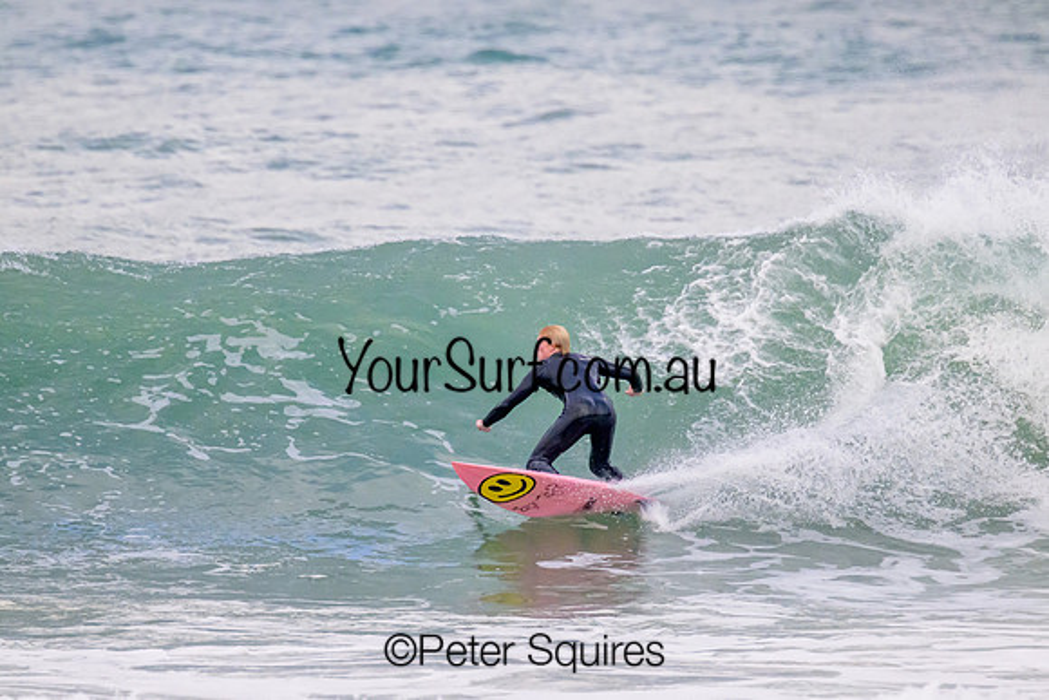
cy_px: 350
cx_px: 524
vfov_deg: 1.6
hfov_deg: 2.5
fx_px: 24346
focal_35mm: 835
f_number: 11
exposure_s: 1/2000
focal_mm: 800
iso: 4500
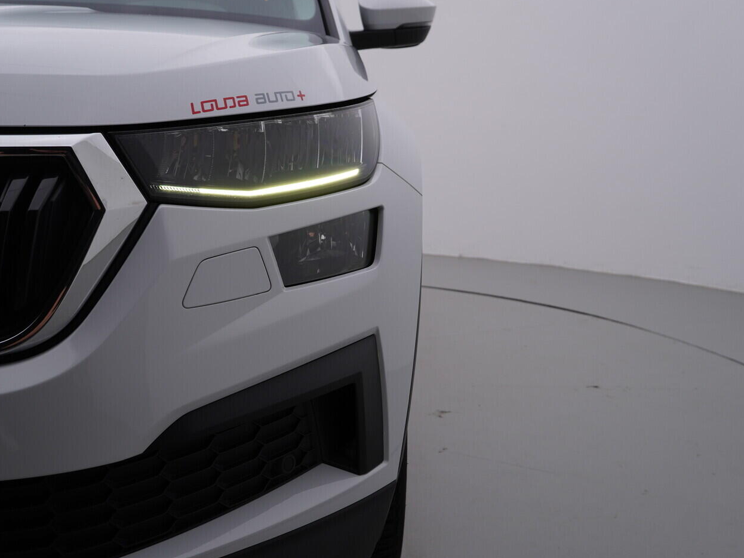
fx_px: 860
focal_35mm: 40
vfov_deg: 36.0
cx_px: 319
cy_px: 283
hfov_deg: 46.7
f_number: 5
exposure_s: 1/125
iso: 125
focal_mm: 24
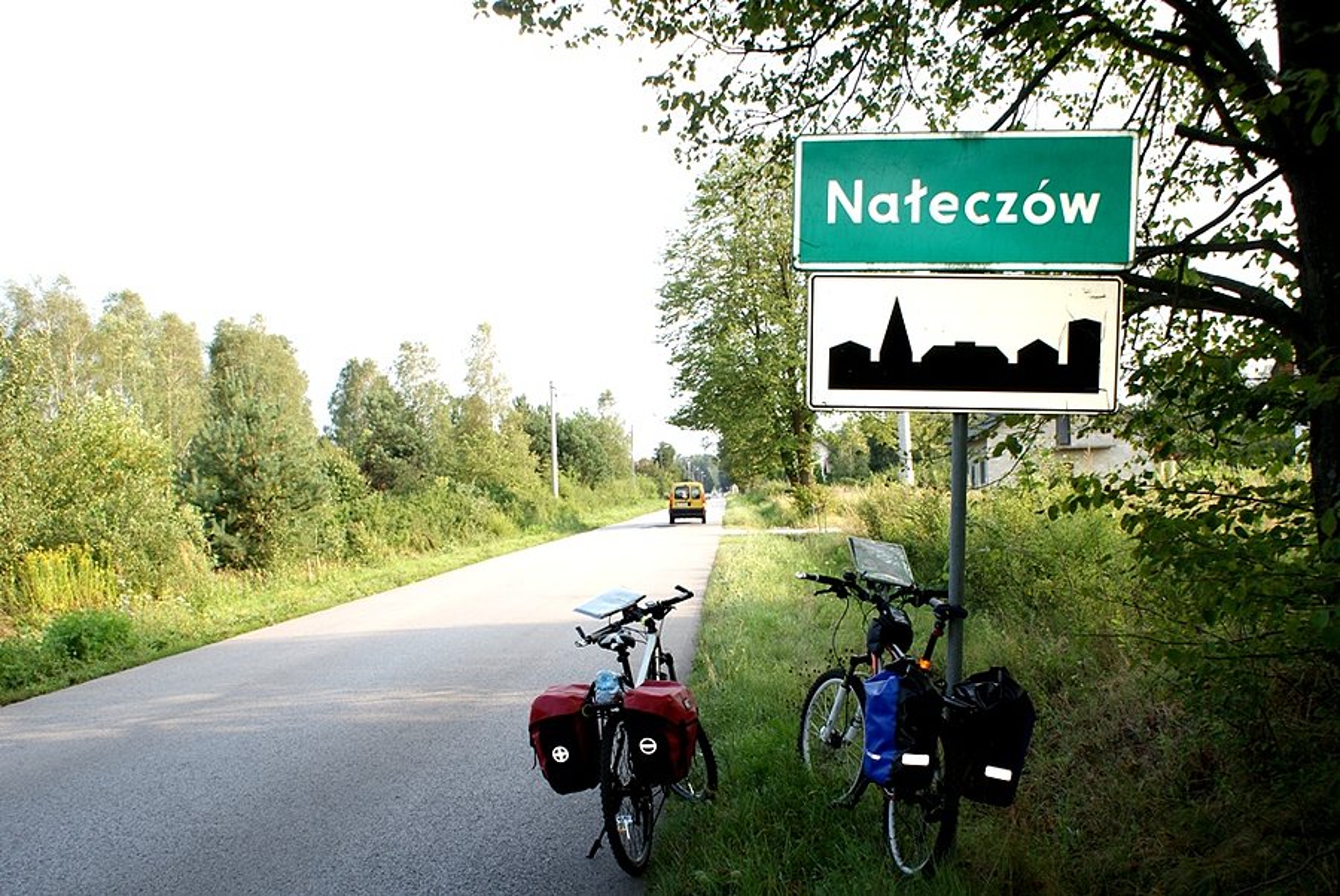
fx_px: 1341
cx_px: 670
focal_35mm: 36
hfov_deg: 53.1
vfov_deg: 37.0
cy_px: 448
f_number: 6.3
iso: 100
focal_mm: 24
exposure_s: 1/80
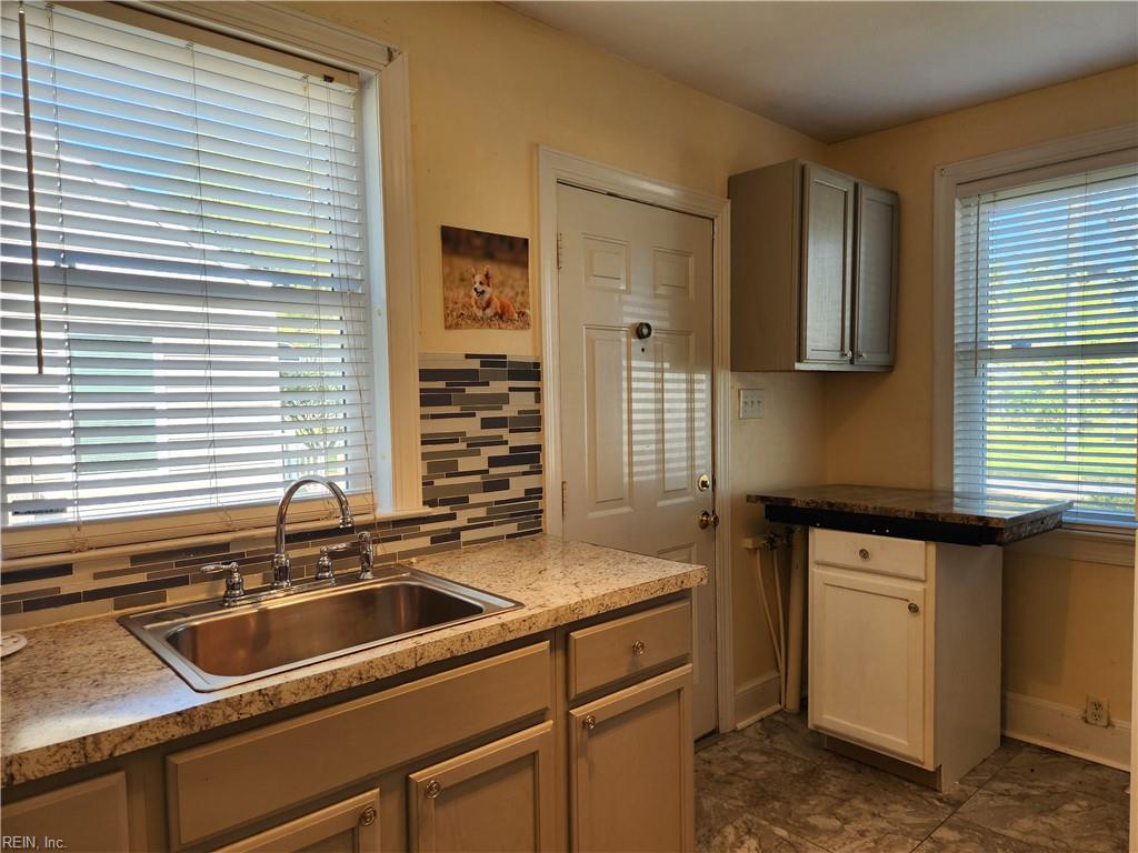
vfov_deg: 58.9
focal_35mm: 23
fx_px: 756
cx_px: 569
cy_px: 426
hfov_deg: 73.9
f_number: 1.8
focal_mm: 5.4
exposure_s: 1/180
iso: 80
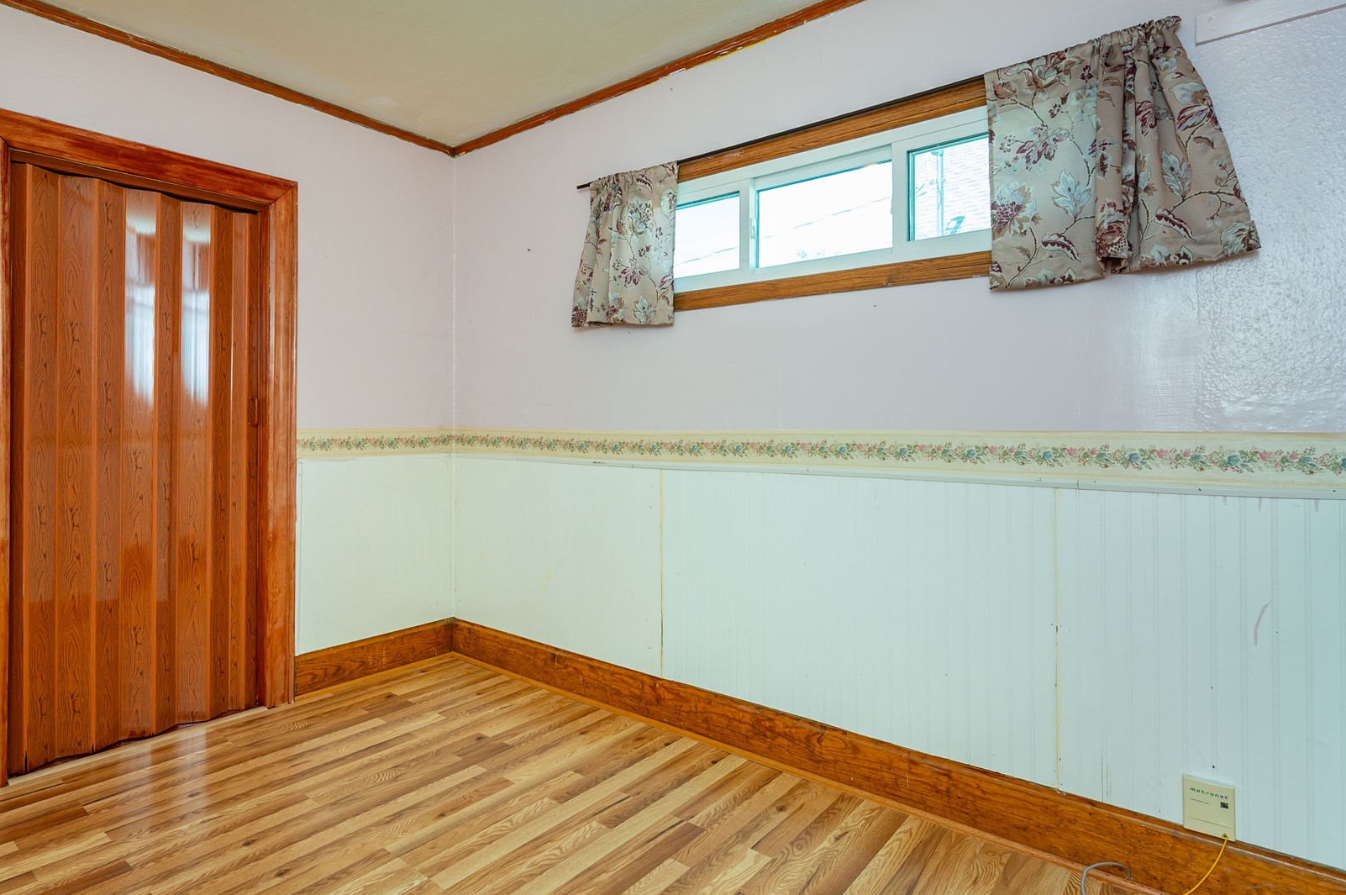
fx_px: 710
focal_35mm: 19
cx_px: 513
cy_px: 432
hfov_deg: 85.4
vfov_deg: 64.4
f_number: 9
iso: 500
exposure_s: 1/50
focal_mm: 14
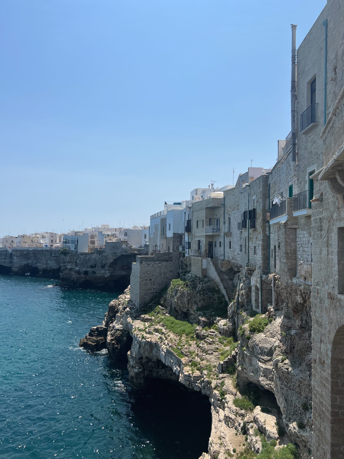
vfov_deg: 67.3
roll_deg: -0.5
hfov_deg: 53.1
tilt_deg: +2.8
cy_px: 230
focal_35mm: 26
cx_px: 172
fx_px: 345
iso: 50
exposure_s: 1/9434
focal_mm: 5.7
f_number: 1.5
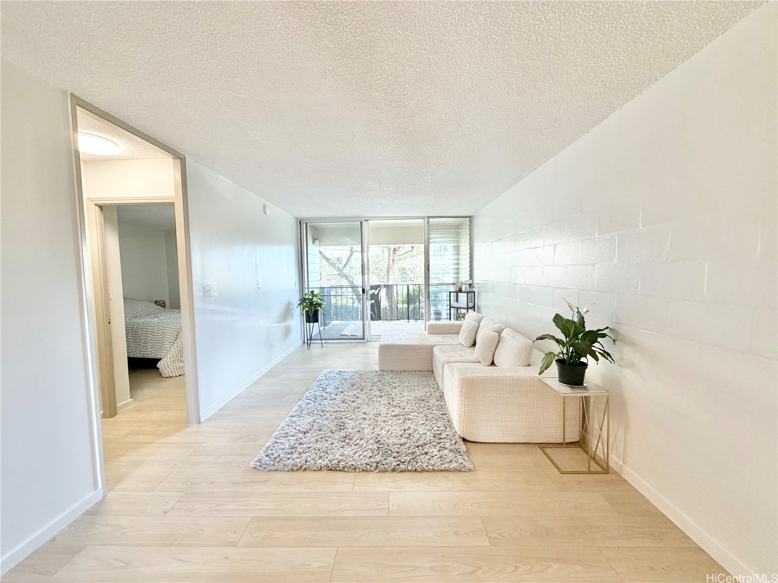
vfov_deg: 85.7
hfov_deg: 102.1
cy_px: 292
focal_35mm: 14
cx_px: 389
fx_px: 315
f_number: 2.2
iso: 200
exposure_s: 1/120
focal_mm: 2.22
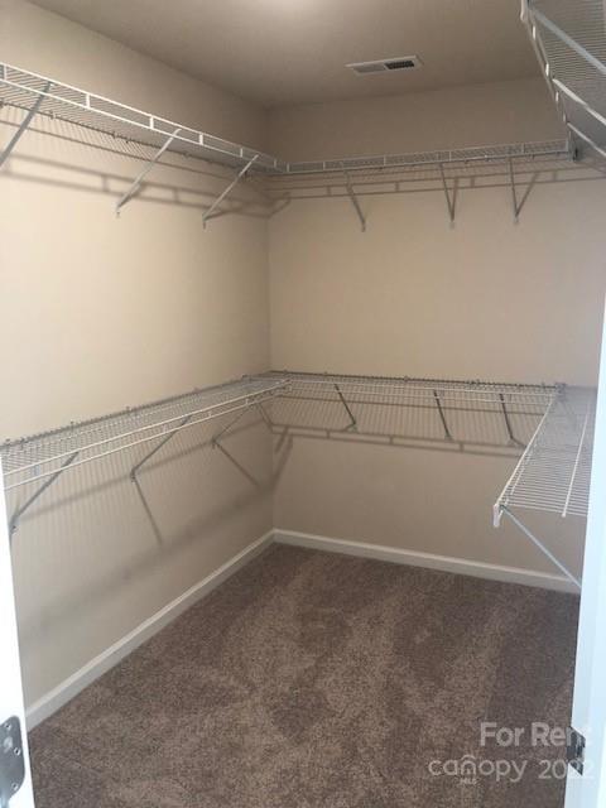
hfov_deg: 49.7
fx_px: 654
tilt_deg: -11.9
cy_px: 404
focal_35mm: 28
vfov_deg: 63.4
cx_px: 303
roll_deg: +0.9
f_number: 1.8
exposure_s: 1/24
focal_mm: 3.99
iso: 32
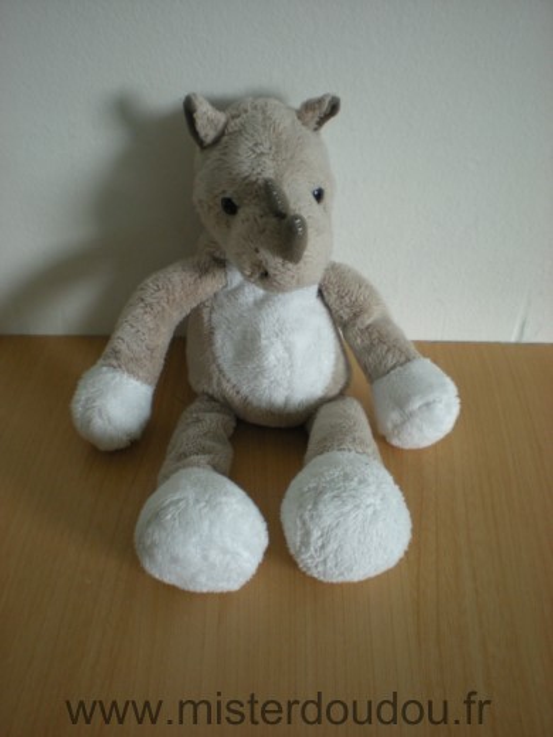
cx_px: 276
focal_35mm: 38
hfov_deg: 37.7
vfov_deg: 49.0
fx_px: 809
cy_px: 368
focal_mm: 6.3
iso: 200
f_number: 3.1
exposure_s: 1/59.1
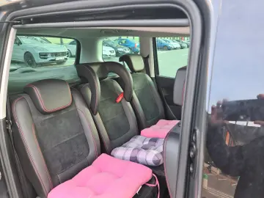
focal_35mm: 25
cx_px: 132
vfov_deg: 54.9
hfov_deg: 69.4
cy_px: 99
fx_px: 191
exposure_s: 1/100
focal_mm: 7
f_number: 1.8
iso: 125
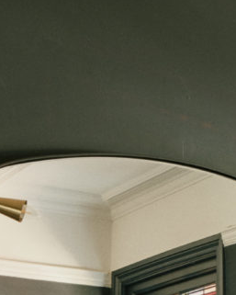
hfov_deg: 15.2
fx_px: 881
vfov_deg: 16.5
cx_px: 130
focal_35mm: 101
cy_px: 496
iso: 160
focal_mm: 20
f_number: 11
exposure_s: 2
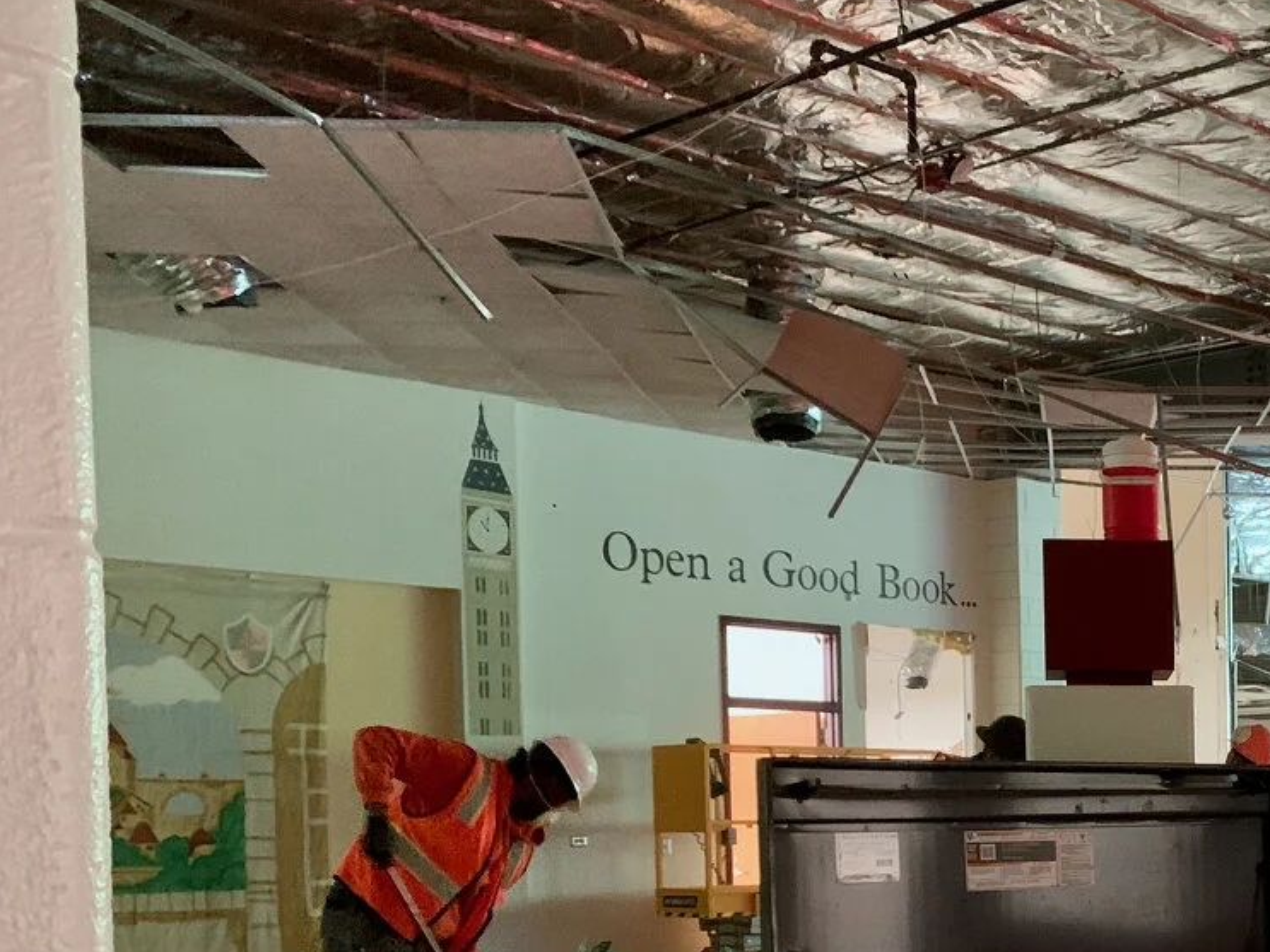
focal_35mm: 56
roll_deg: +0.4
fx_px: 2054
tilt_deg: -3.1
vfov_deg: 25.1
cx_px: 1337
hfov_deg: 31.2
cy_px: 897
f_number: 1.8
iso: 640
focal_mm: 4.25
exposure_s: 1/30
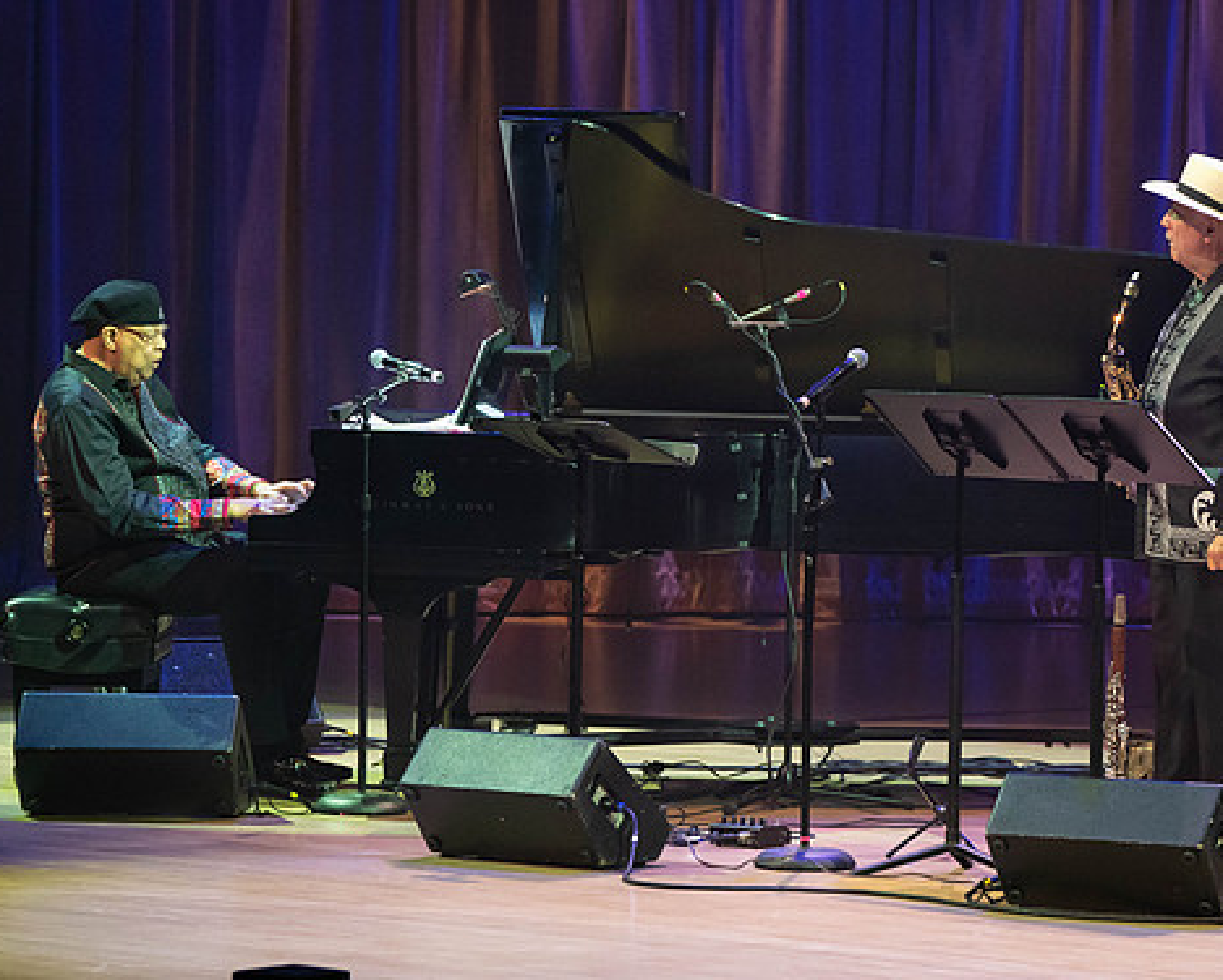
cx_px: 730
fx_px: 8874
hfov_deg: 7.9
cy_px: 563
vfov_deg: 6.3
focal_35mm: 245
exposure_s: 1/250
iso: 3200
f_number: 5.6
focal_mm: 187
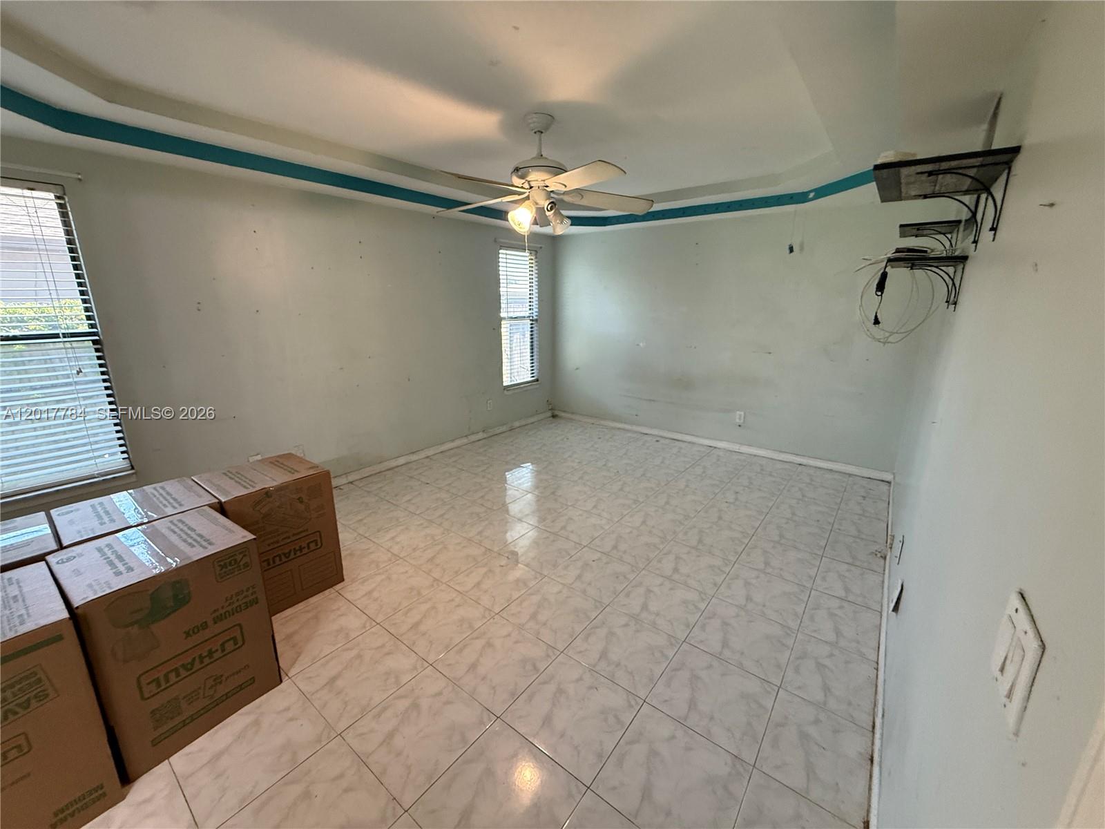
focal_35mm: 14
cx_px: 552
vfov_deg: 85.7
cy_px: 414
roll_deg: -1.5
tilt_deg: -14.7
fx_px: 447
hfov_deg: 102.1
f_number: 2.2
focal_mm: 2.22
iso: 320
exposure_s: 1/60
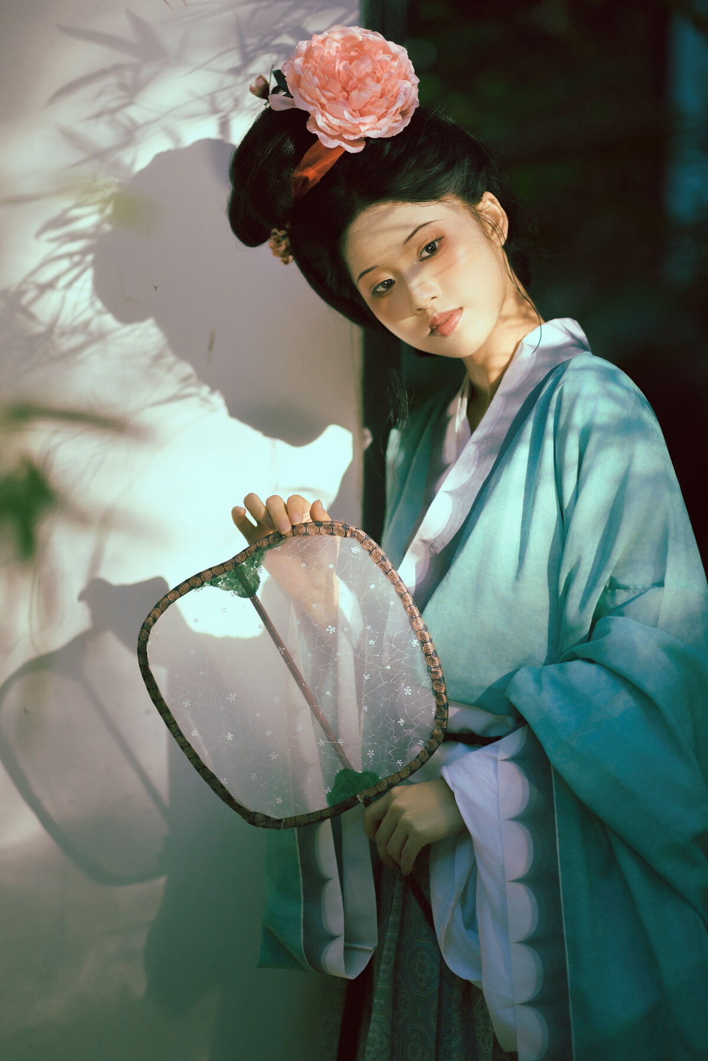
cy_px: 530
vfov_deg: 23.9
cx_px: 354
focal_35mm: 85
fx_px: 2507
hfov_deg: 16.1
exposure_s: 1/640
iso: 160
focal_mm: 85
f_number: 1.8
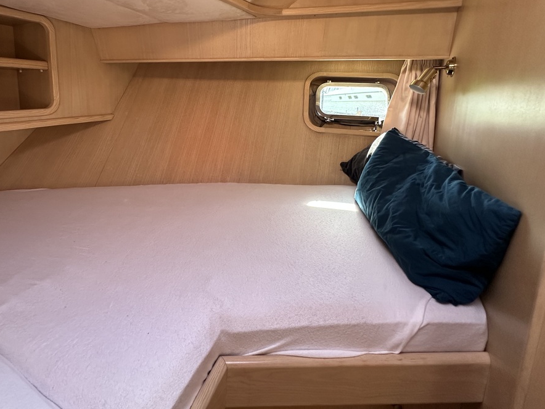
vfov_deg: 66.9
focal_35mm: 19
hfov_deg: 82.9
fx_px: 299
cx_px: 200
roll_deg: +1.5
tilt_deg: -8.8
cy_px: 138
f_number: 2.2
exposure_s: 1/99
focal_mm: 2.22
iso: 200
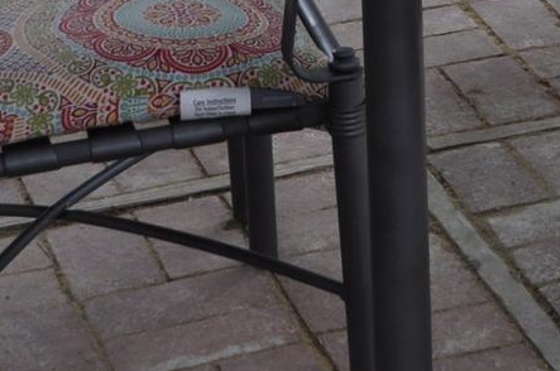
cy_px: -389
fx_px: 2692
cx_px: 877
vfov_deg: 7.6
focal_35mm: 173
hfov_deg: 11.3
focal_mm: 25
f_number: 6.3
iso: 200
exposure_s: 1/160
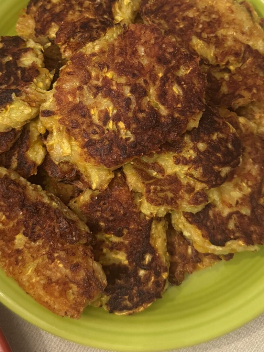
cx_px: 109
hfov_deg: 30.2
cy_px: 114
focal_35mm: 48
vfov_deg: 39.1
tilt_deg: -78.9
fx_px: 488
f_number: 1.78
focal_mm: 6.76
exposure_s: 1/60
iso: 640
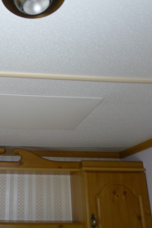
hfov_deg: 34.3
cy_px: 116
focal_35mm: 37
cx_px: 20
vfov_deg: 51.9
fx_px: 234
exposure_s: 1/60
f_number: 2
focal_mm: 5.1
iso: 100
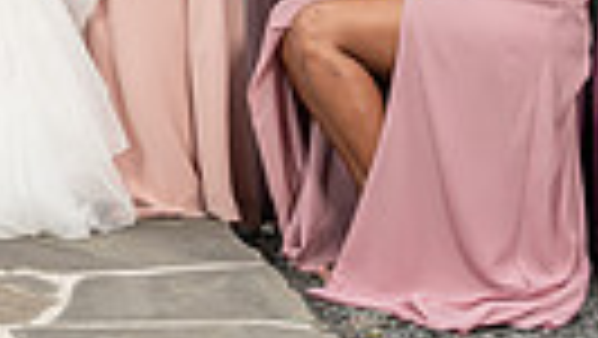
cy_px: -281
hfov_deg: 11.0
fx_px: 3046
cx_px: -87
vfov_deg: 6.2
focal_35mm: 192
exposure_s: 1/200
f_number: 4
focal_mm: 40
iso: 640
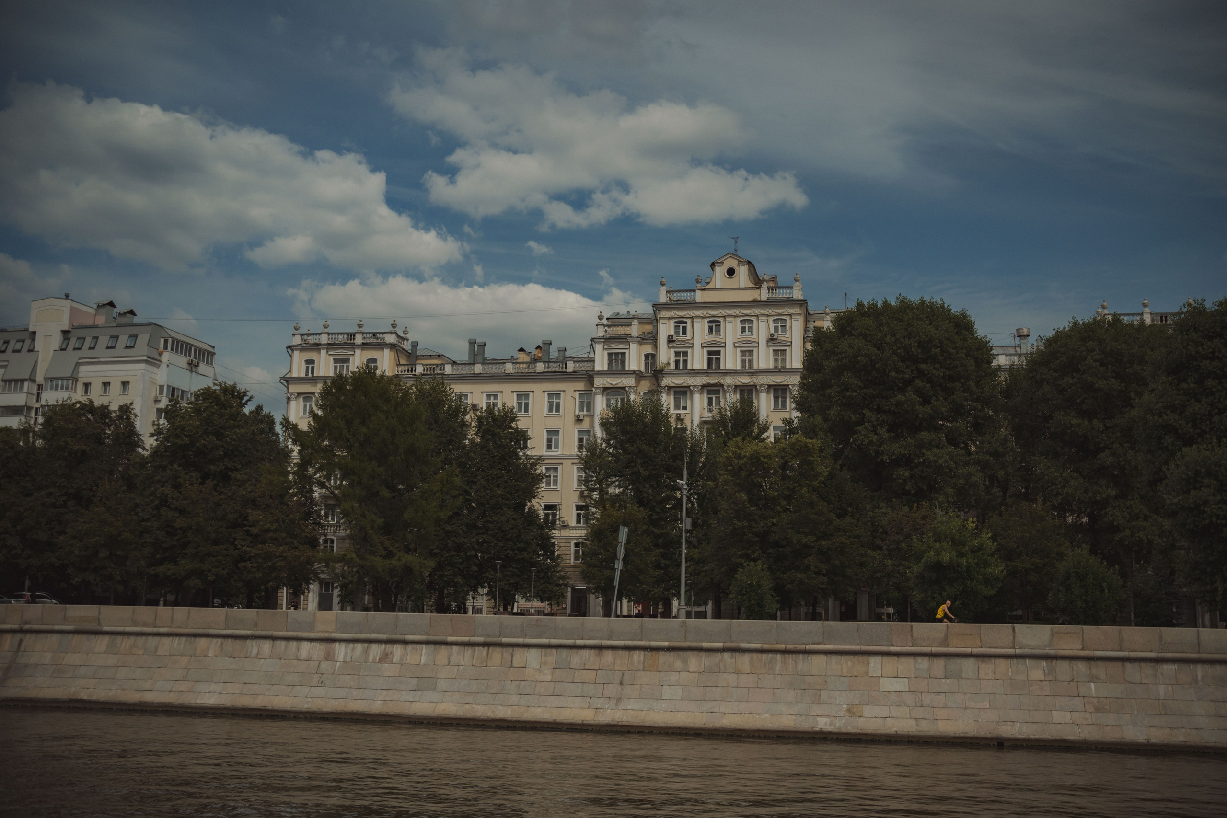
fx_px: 1217
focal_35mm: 36
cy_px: 416
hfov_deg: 53.5
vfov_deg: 37.2
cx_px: 625
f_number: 2
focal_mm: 35
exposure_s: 1/8000
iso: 100
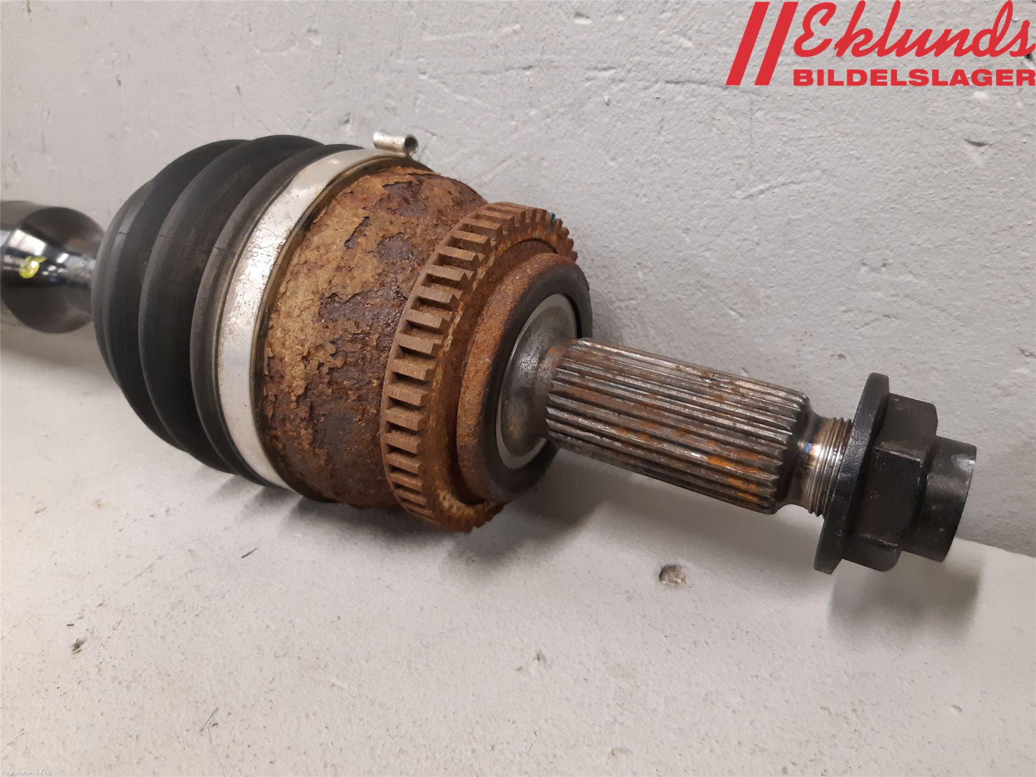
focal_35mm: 26
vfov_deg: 53.1
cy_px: 388
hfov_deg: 67.3
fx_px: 778
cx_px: 518
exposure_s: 1/50
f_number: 1.7
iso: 250
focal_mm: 3.93
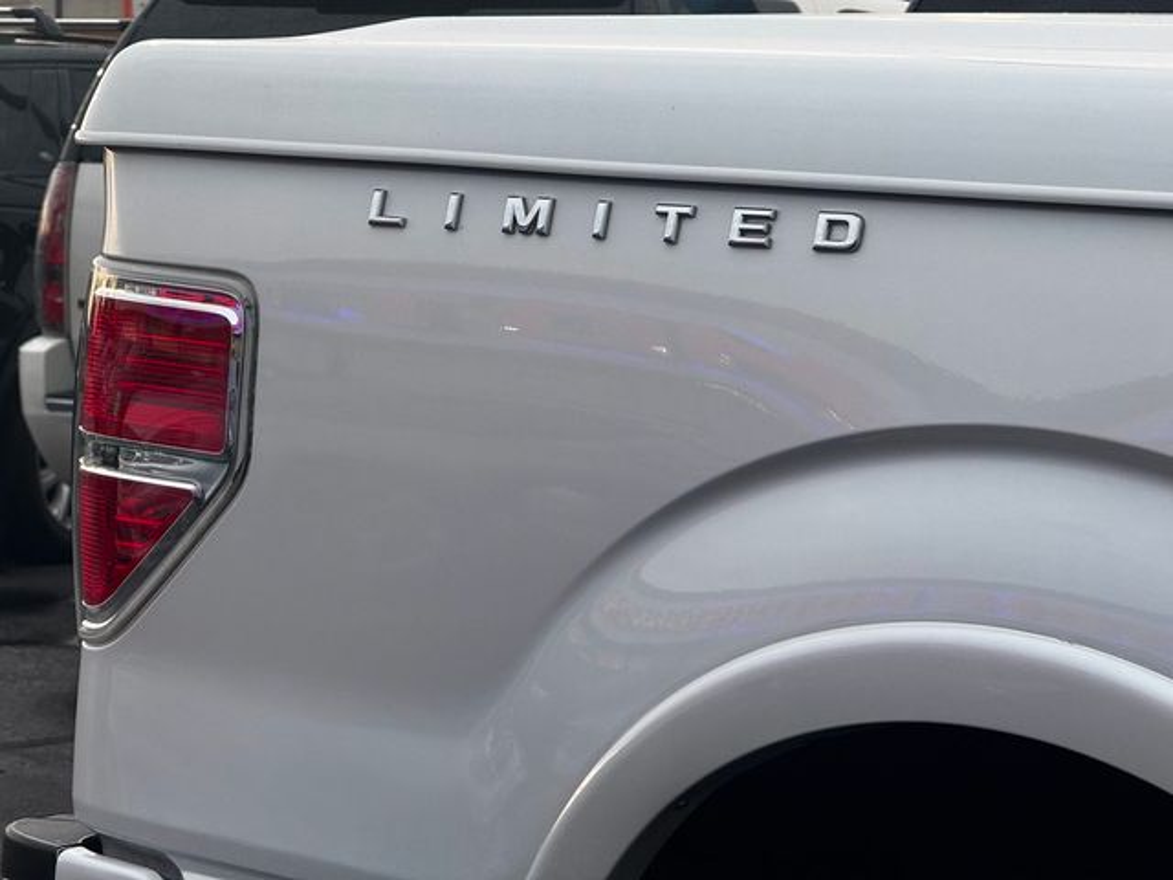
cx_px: 586
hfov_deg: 16.4
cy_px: 440
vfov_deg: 12.3
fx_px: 4066
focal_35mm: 120
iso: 50
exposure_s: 1/160
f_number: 2.8
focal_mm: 15.66
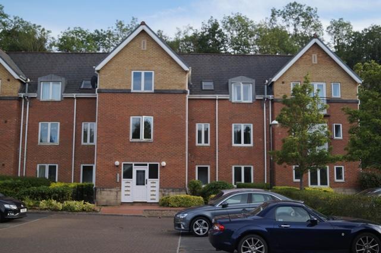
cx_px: 190
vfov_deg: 34.2
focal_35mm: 39
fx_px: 413
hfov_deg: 49.6
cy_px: 126
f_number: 4
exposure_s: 1/320
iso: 100
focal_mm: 26
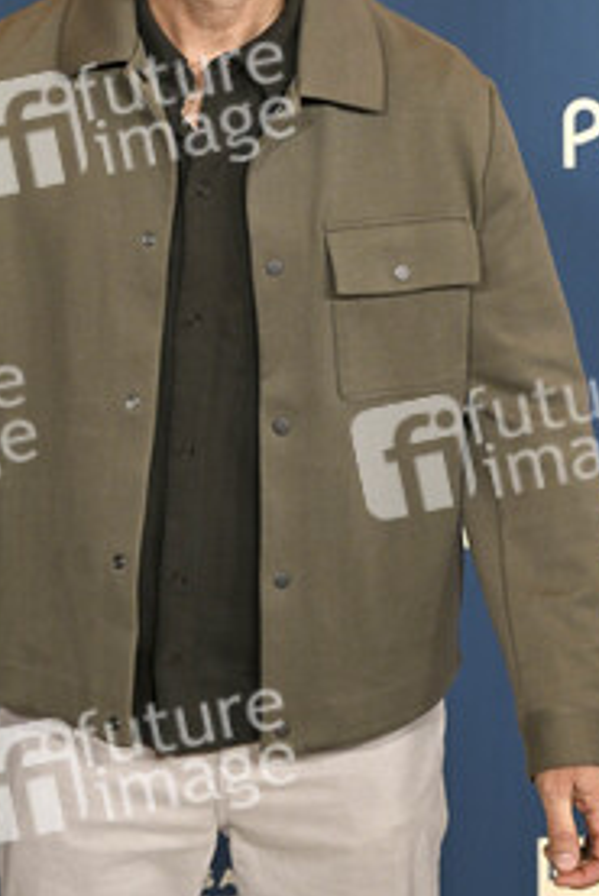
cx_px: 223
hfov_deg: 12.3
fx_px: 2767
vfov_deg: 18.3
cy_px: 281
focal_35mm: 111
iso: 2000
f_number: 5.6
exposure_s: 1/320
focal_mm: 77
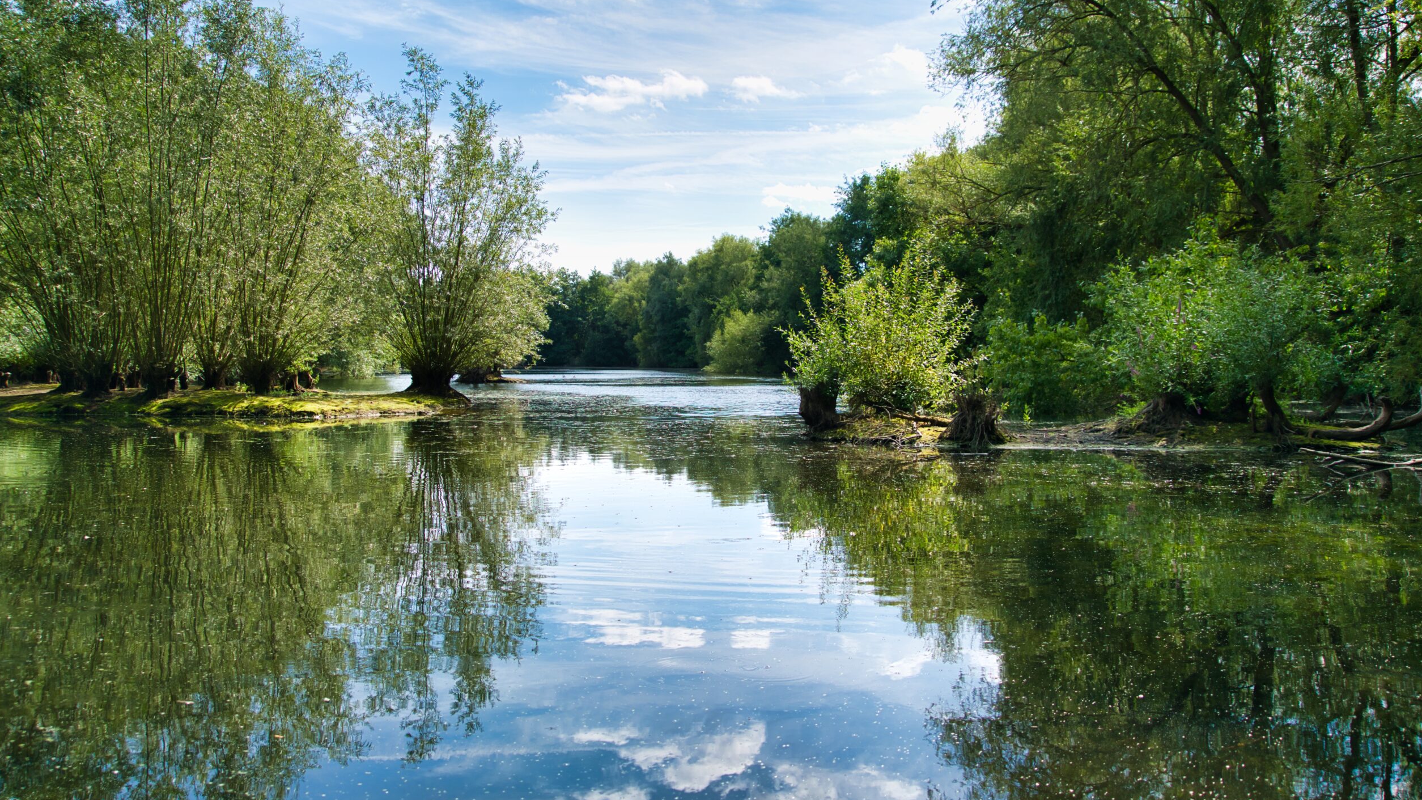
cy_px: 364
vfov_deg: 37.7
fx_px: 1169
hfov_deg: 62.6
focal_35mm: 31
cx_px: 712
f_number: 5
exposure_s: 1/500
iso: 100
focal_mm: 29
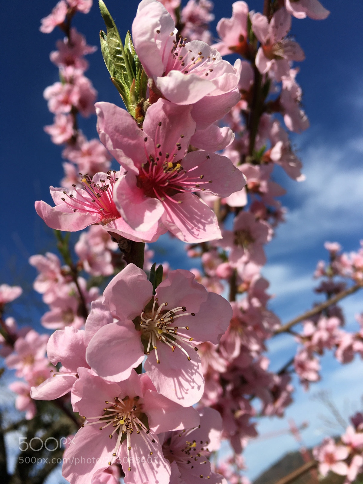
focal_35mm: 29
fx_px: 405
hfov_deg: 48.2
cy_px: 242
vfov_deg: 61.7
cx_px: 182
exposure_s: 1/2137
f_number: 2.2
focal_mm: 4.15
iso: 25
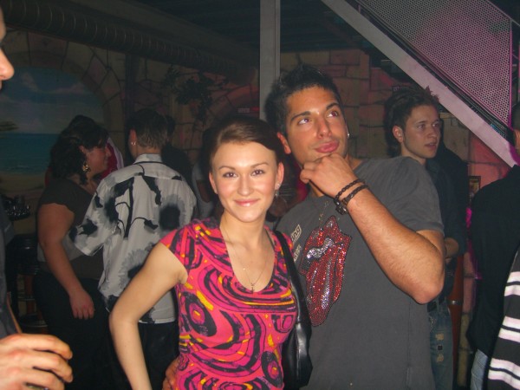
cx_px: 260
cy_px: 195
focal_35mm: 38
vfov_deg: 37.7
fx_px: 571
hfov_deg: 49.0
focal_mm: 7.9
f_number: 2.8
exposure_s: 1/60
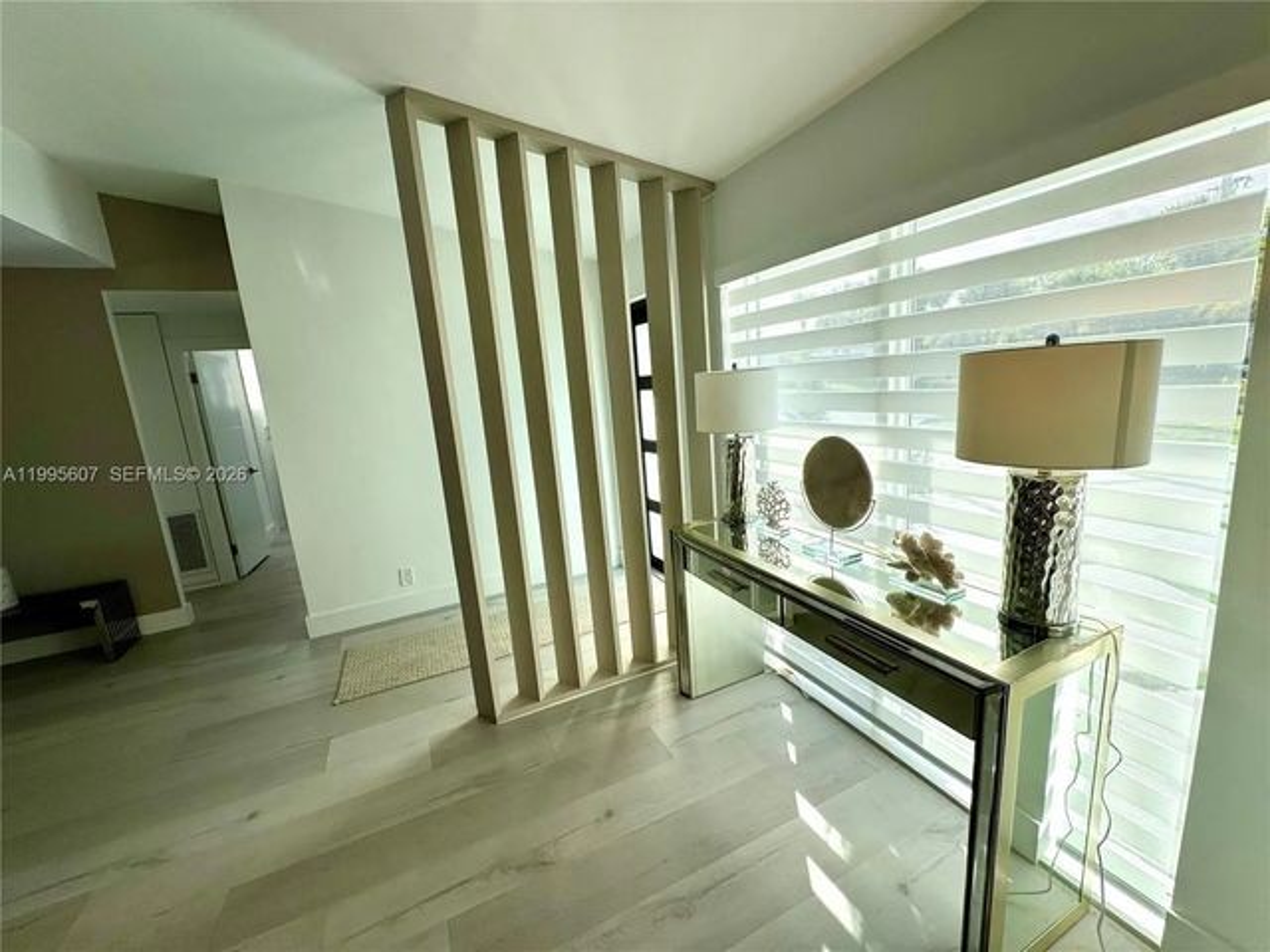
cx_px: 635
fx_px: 514
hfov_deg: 102.1
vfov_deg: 85.7
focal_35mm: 14
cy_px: 476
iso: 40
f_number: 2.2
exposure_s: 1/669
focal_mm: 2.22
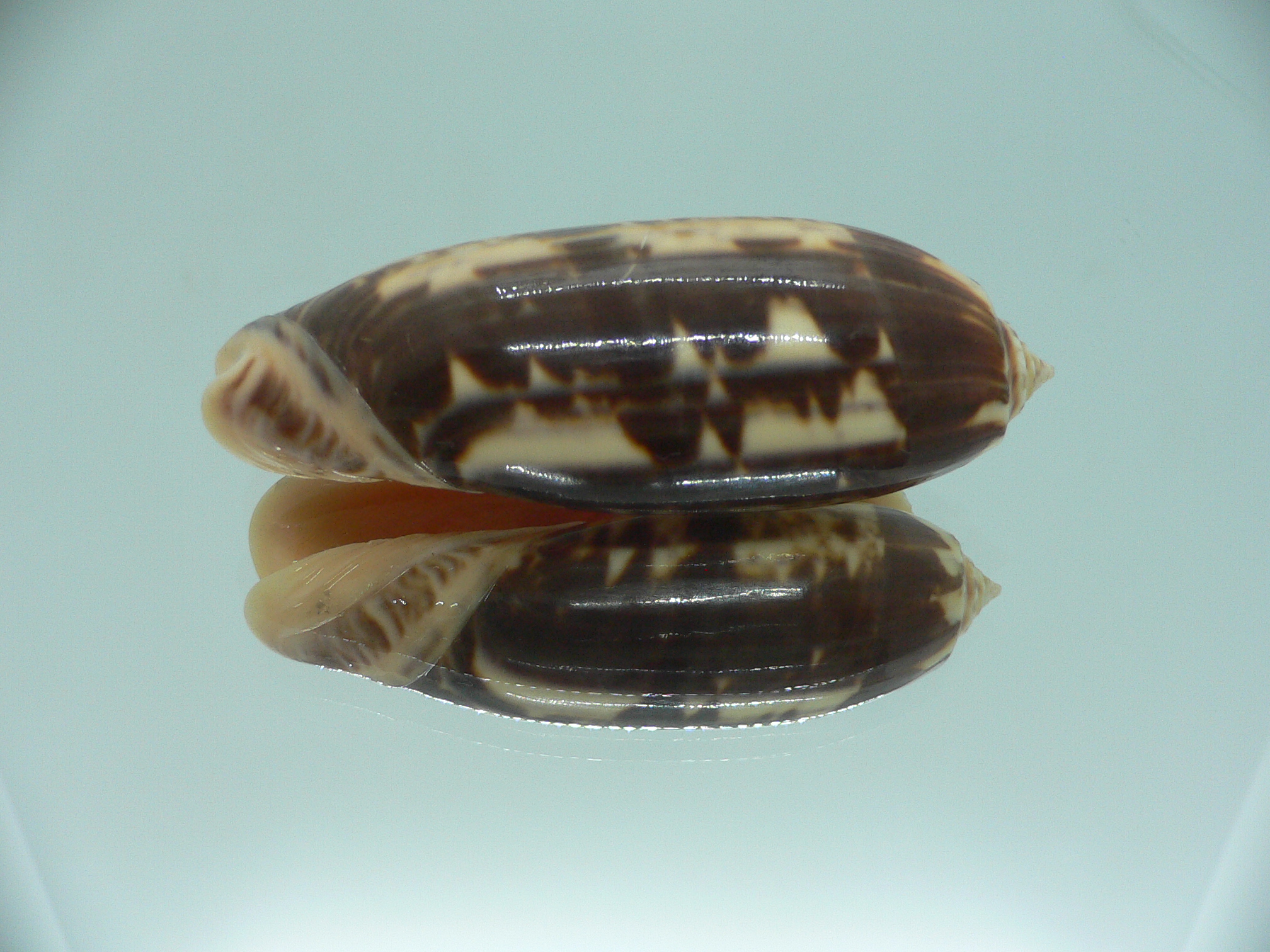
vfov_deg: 40.7
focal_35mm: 35
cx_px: 635
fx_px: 1284
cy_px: 476
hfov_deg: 52.6
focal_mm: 4.6
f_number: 2.8
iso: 100
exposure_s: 1/60
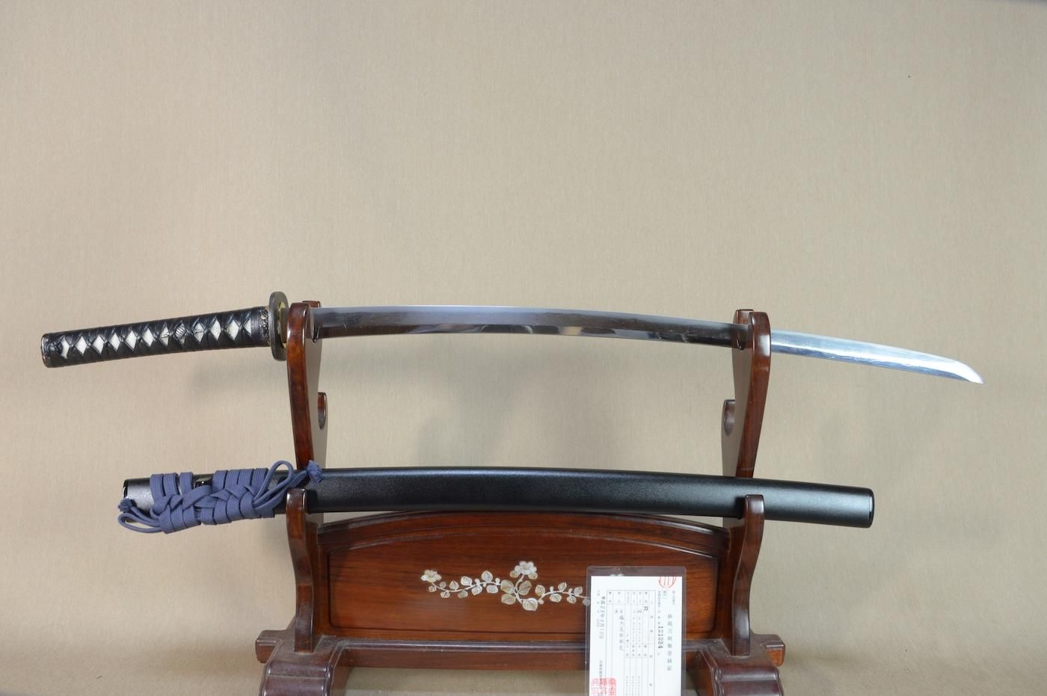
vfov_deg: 47.9
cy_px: 348
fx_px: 785
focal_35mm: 27
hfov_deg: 67.4
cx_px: 524
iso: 400
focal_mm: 18
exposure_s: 1/2
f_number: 11
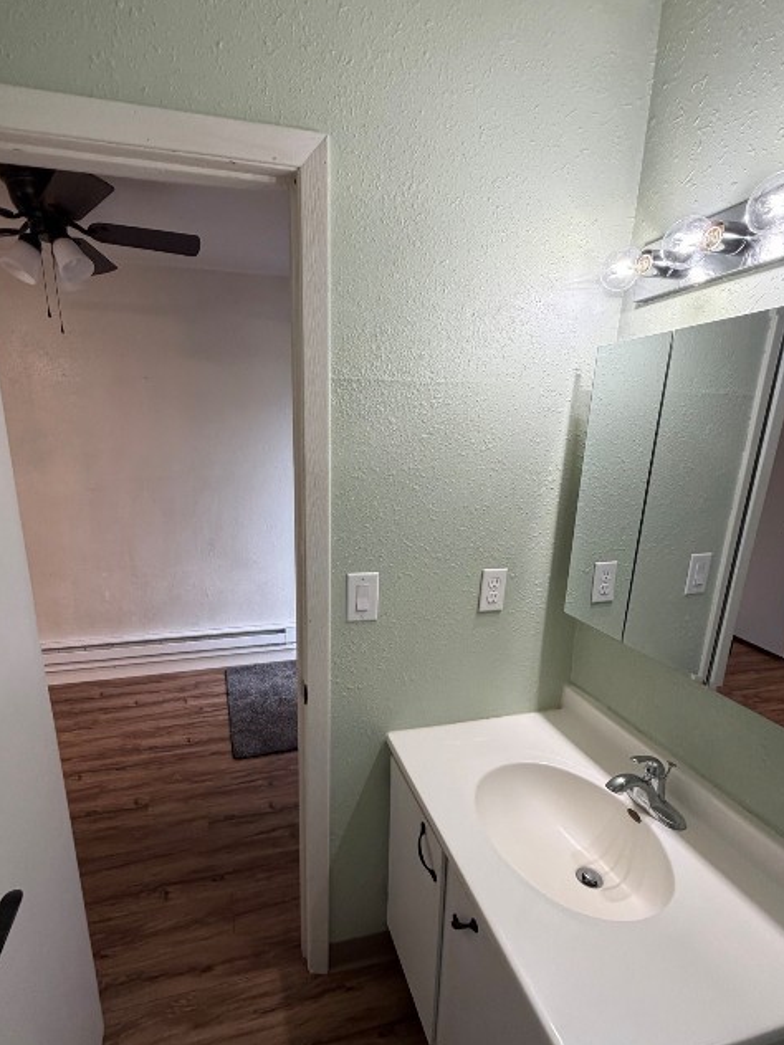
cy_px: 574
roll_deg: -0.6
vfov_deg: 90.7
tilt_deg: -13.2
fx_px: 513
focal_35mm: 17
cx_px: 354
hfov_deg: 74.5
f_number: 2.2
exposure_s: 1/120
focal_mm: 2.22
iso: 250
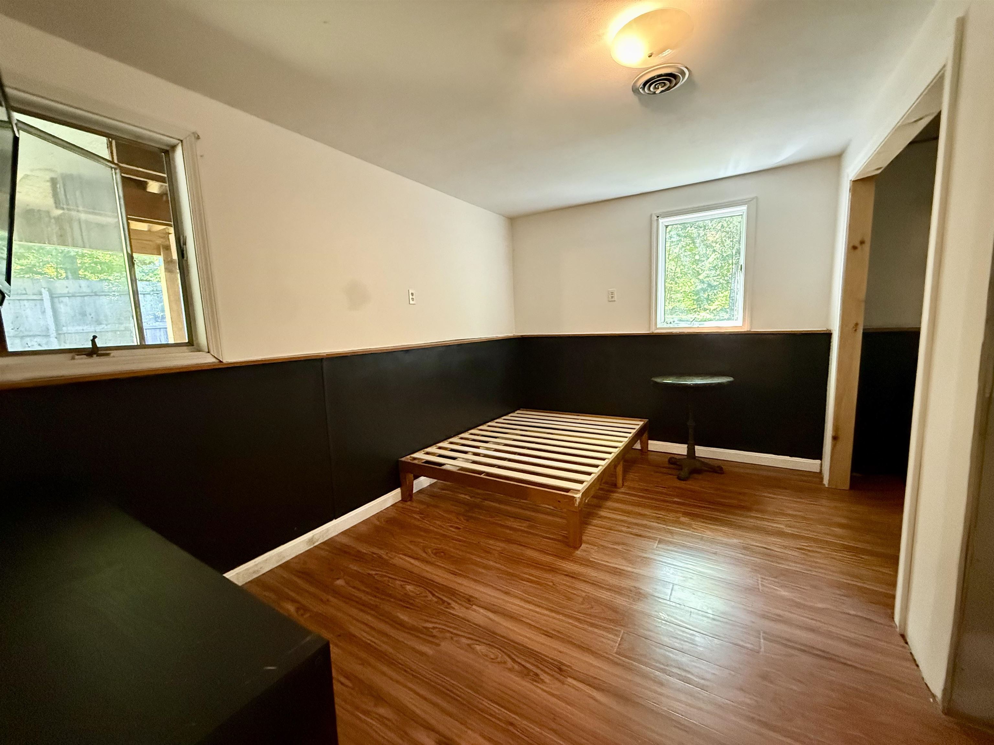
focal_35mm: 14
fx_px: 402
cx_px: 497
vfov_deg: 85.7
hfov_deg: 102.1
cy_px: 372
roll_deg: +2.4
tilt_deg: -6.8
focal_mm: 2.22
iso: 1000
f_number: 2.2
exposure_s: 1/60
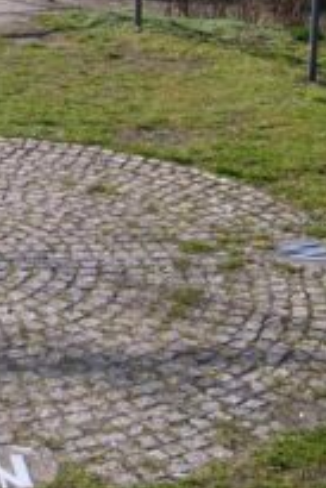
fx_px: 1302
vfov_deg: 20.5
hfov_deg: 13.8
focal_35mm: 96
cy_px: -2
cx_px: -88
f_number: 4.8
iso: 80
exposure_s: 1/350
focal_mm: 6
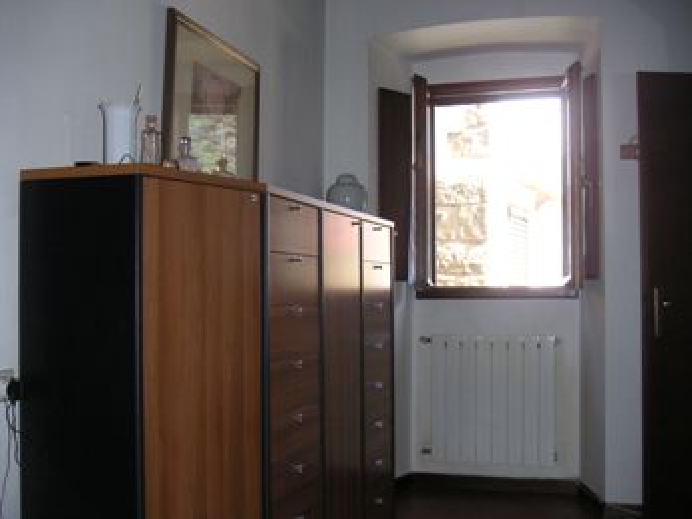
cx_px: 346
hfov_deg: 44.8
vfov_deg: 34.3
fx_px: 840
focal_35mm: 42
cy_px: 260
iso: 160
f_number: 2.9
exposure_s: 1/125
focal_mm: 6.6
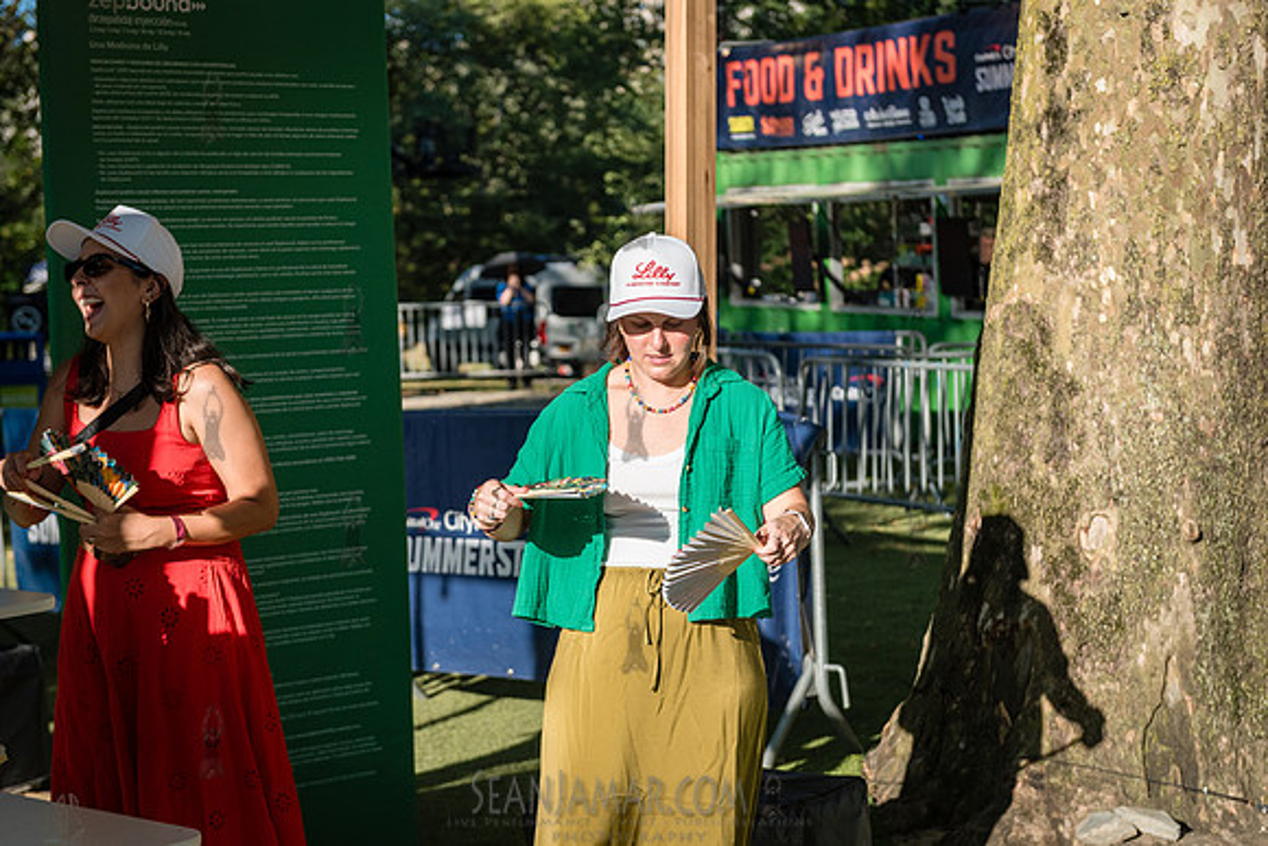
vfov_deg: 21.9
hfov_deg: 32.4
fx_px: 2184
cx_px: 634
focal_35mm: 62
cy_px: 423
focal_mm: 62
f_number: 3.5
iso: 500
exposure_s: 1/4000
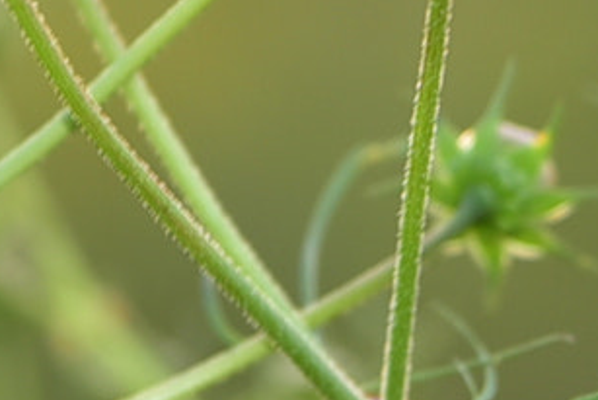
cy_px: -510
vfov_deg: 1.5
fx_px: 14956
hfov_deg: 2.3
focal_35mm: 900
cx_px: 269
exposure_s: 1/200
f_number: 2.8
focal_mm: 135
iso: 100
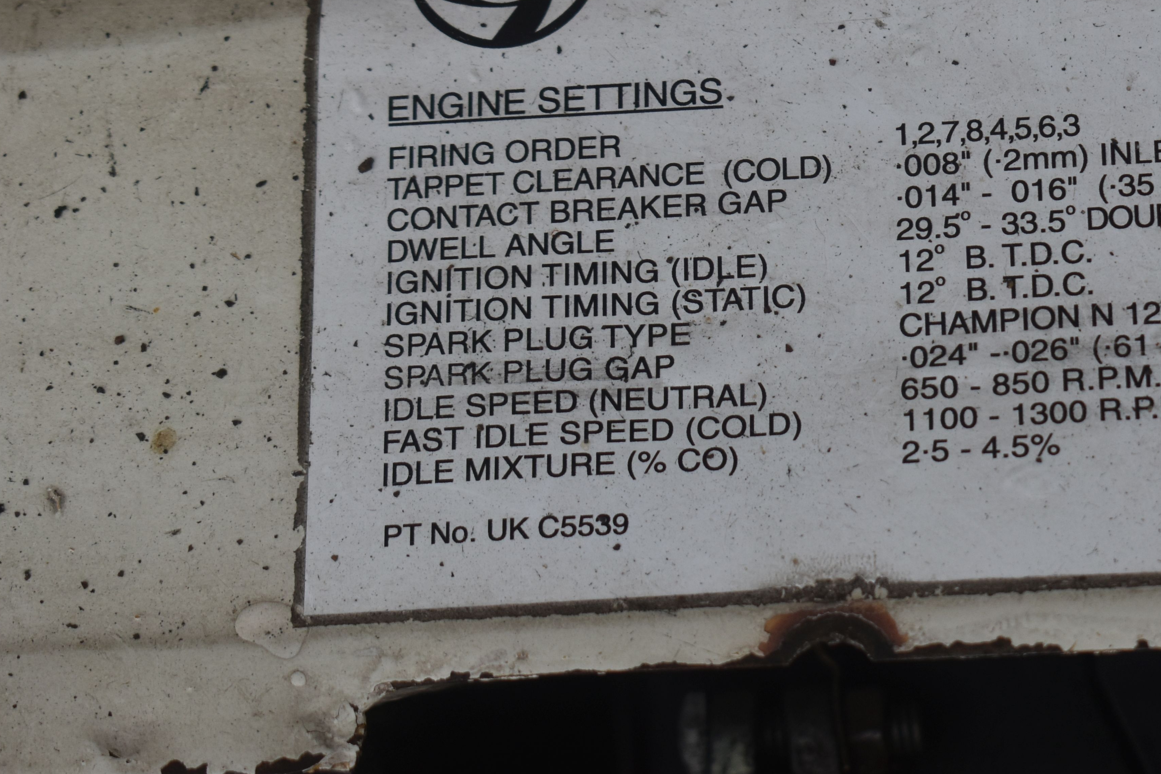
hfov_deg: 15.6
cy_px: 163
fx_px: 4224
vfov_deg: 10.4
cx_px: 886
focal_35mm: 131
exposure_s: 1/250
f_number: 5.6
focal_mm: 50
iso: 320
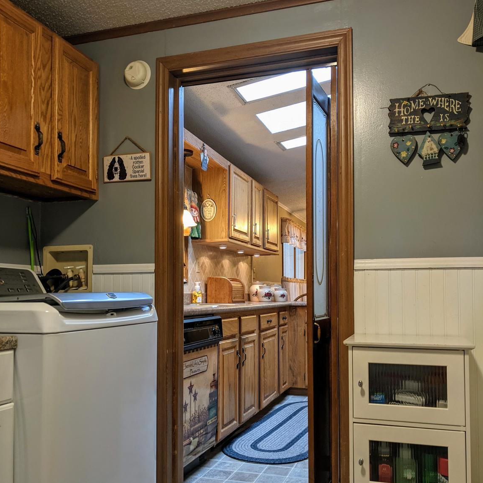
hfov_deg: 51.1
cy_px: 263
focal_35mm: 32
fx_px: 505
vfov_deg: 51.0
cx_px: 241
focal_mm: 4.38
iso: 84
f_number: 1.73
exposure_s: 1/24
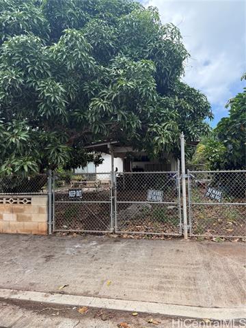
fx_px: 227
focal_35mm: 24
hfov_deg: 56.8
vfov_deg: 71.6
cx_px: 123
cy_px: 164
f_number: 1.78
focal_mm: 6.76
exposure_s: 1/1901
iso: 100
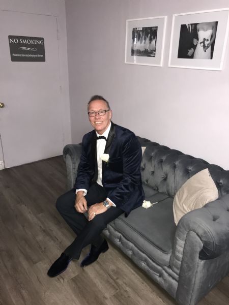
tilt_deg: -20.5
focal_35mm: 28
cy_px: 152
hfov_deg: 49.7
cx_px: 114
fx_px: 247
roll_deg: -0.6
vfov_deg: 63.4
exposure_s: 1/16
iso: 80
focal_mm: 3.99
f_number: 1.8
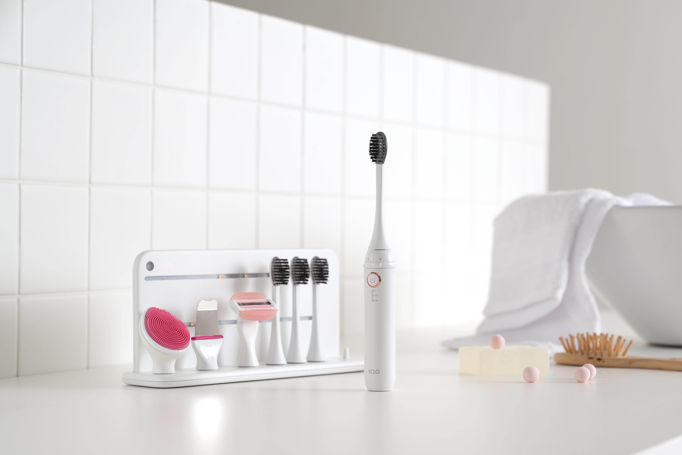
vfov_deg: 17.1
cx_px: 388
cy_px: 253
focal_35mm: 80
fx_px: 1515
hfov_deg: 25.3
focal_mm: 70
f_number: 5
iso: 100
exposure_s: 1/125
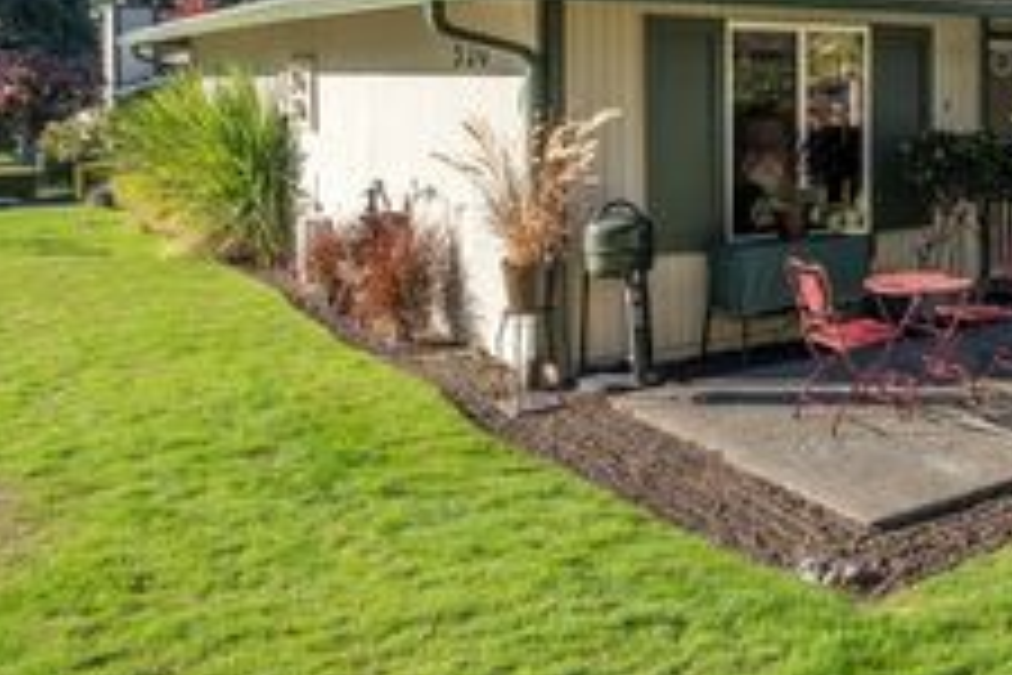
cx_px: 967
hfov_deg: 43.0
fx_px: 1124
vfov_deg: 32.4
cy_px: 122
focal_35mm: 40
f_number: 7.1
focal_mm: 18
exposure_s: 1/100
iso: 80
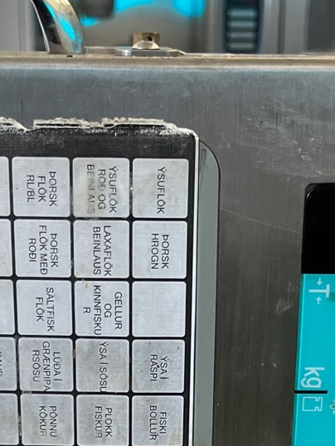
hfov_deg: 14.9
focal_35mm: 99
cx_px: 150
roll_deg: +0.6
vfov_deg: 18.1
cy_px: 629
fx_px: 1276
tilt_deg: -23.1
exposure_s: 1/100
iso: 125
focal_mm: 5.1
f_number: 1.6
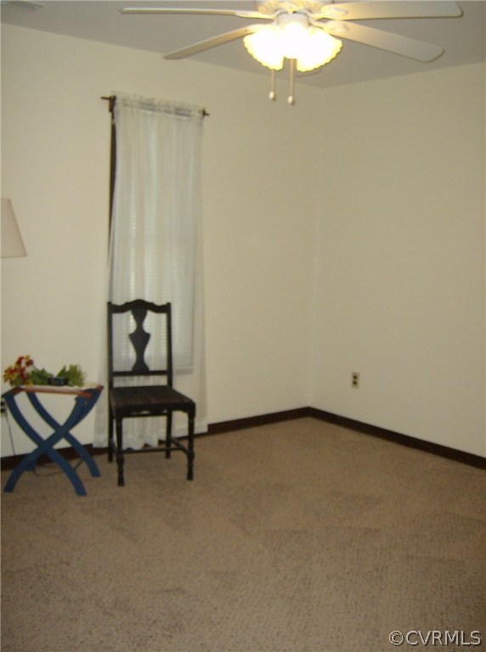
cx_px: 243
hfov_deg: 39.5
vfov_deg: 51.5
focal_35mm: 36
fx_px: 677
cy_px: 326
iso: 200
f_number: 2.8
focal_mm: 6
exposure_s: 1/60
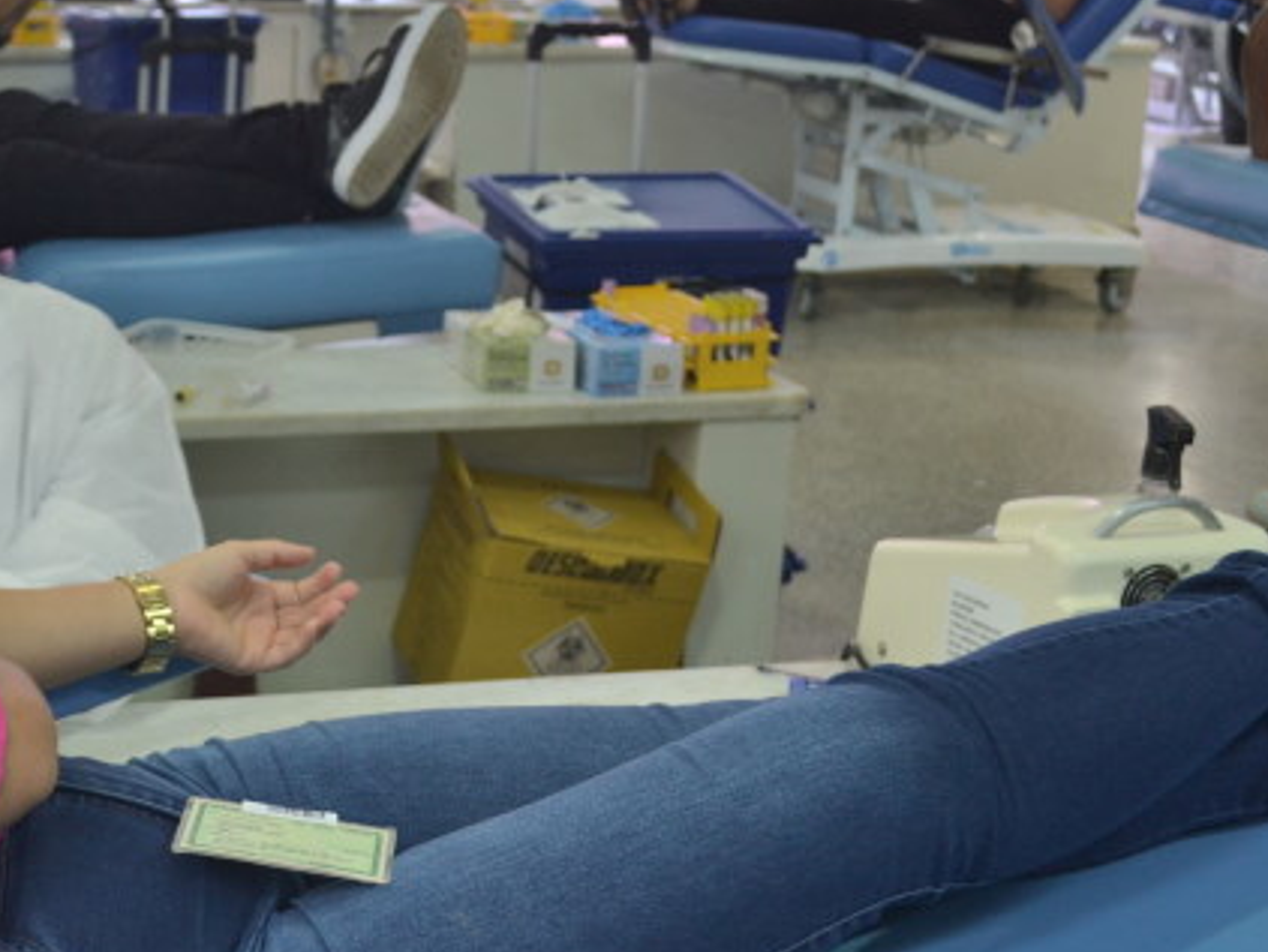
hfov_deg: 26.5
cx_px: 132
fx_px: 2602
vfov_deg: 20.7
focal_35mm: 71
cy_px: 344
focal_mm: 26
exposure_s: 1/40
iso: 400
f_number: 4.2
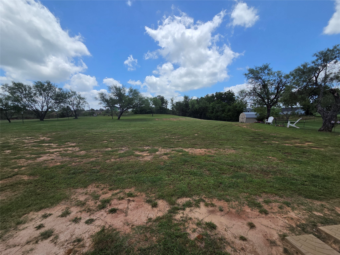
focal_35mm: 13
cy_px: 128
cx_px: 170
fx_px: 128
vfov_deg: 89.9
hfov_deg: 106.2
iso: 100
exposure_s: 1/4730
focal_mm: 2.2
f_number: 2.2
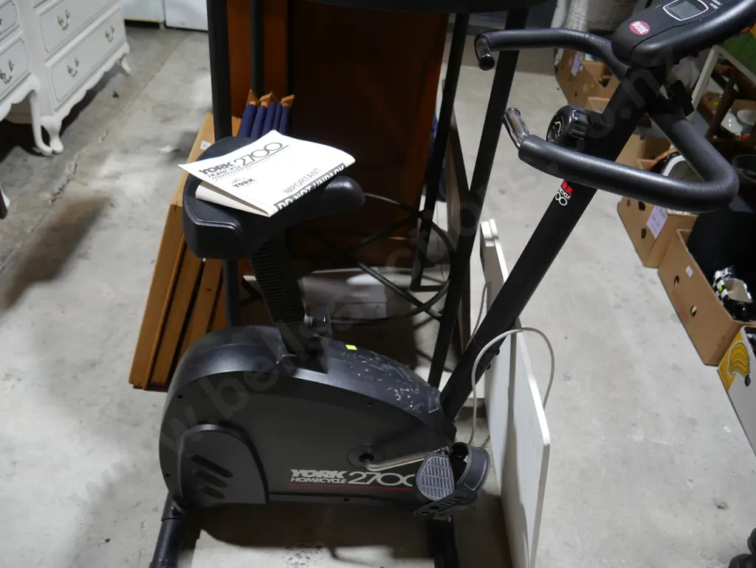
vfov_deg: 49.8
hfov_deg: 63.4
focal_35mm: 28
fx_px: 612
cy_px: 284
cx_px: 378
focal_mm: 14
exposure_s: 1/60
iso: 320
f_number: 3.5
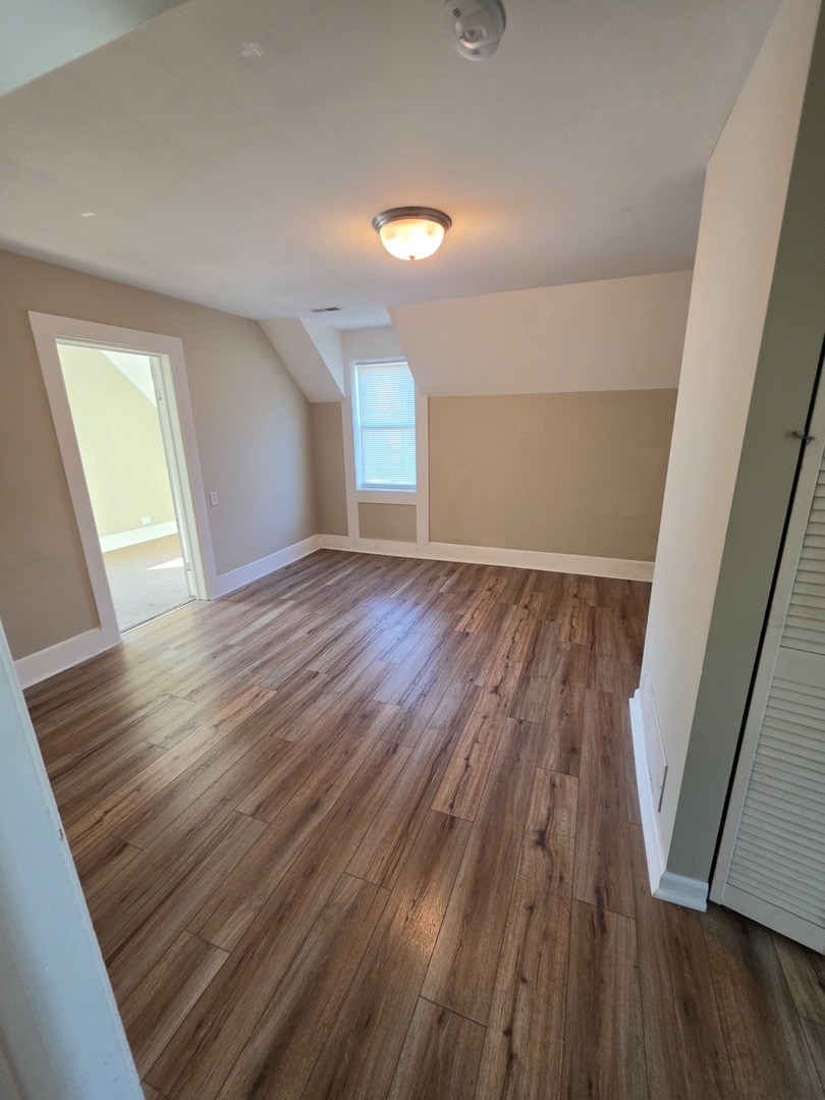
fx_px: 413
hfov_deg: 89.9
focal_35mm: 13
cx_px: 412
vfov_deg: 106.2
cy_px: 550
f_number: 1.9
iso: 200
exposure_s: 1/60
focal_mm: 2.2
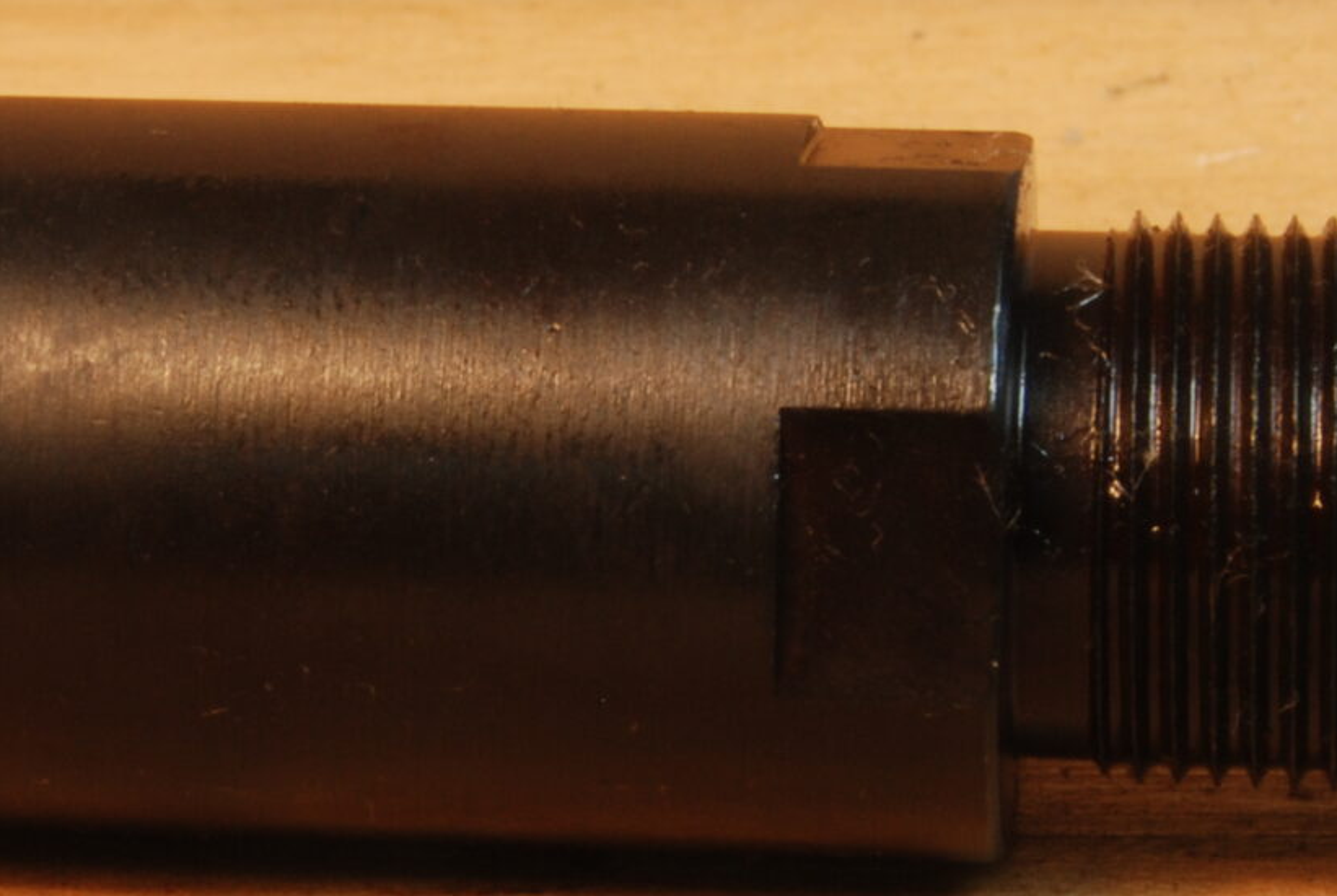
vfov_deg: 7.4
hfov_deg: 11.0
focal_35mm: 187
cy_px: 559
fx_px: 6955
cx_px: 388
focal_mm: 40
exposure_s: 1/8
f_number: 20
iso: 200
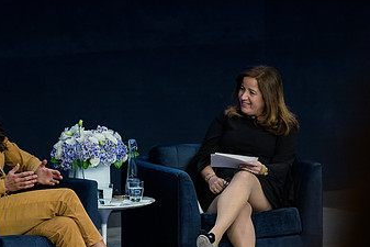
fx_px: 3537
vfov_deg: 4.0
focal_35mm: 344
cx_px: 137
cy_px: 139
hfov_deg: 6.0
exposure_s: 1/250
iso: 1600
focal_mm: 200
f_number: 3.2
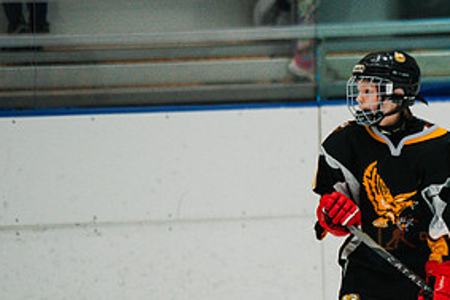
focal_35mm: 535
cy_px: 239
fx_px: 6691
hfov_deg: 3.8
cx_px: 447
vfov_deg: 2.6
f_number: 3.2
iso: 3200
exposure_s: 1/1600
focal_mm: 261
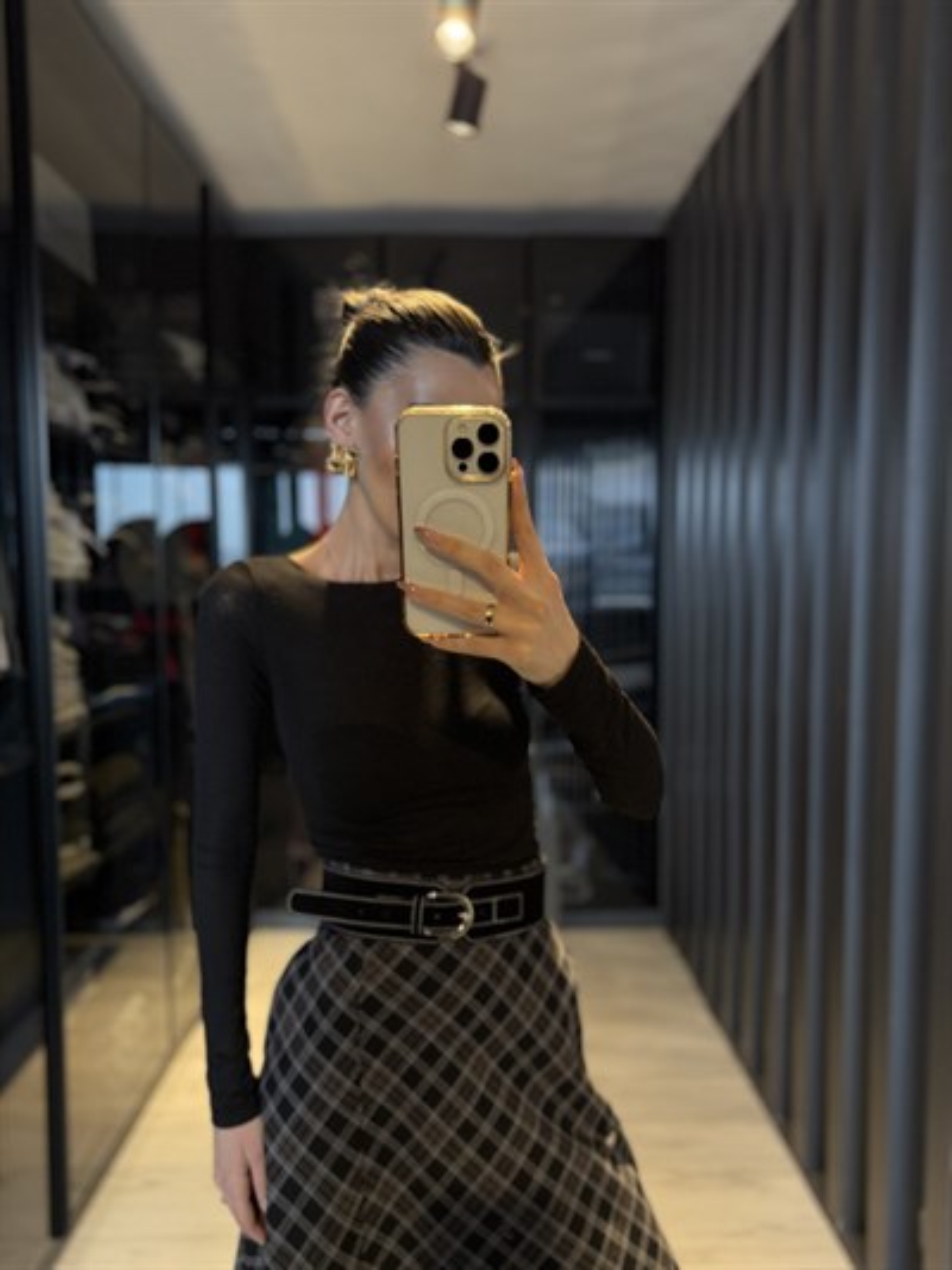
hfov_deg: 56.8
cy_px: 635
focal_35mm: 24
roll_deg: -0.1
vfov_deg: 71.6
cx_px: 476
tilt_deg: -17.8
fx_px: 880
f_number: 1.78
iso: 200
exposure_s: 1/70
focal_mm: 6.76
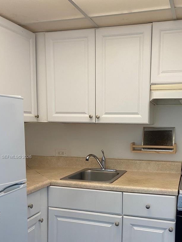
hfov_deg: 37.6
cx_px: 110
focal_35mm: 38
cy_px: 157
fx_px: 266
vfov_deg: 48.3
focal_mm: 4.25
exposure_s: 1/60
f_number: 1.8
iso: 100
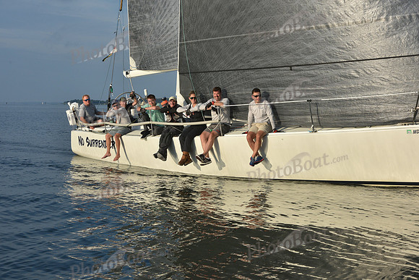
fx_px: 815
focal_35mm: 70
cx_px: 210
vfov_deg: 19.5
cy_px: 140
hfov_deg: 28.8
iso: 320
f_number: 11
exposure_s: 1/800
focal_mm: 70
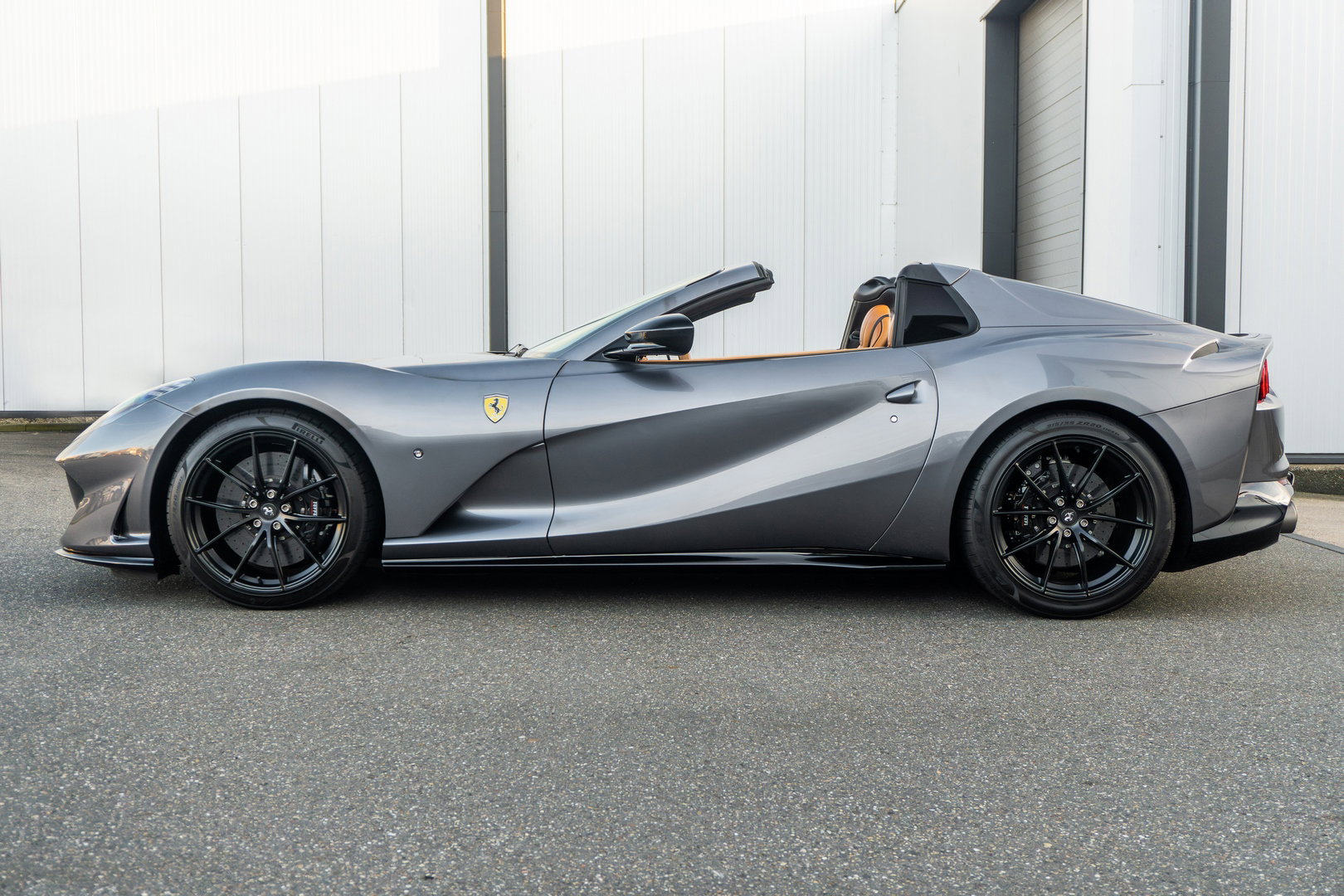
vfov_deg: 35.5
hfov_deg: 51.3
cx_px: 672
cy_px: 448
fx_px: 1400
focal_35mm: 38
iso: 500
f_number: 4.5
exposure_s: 1/160
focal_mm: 25
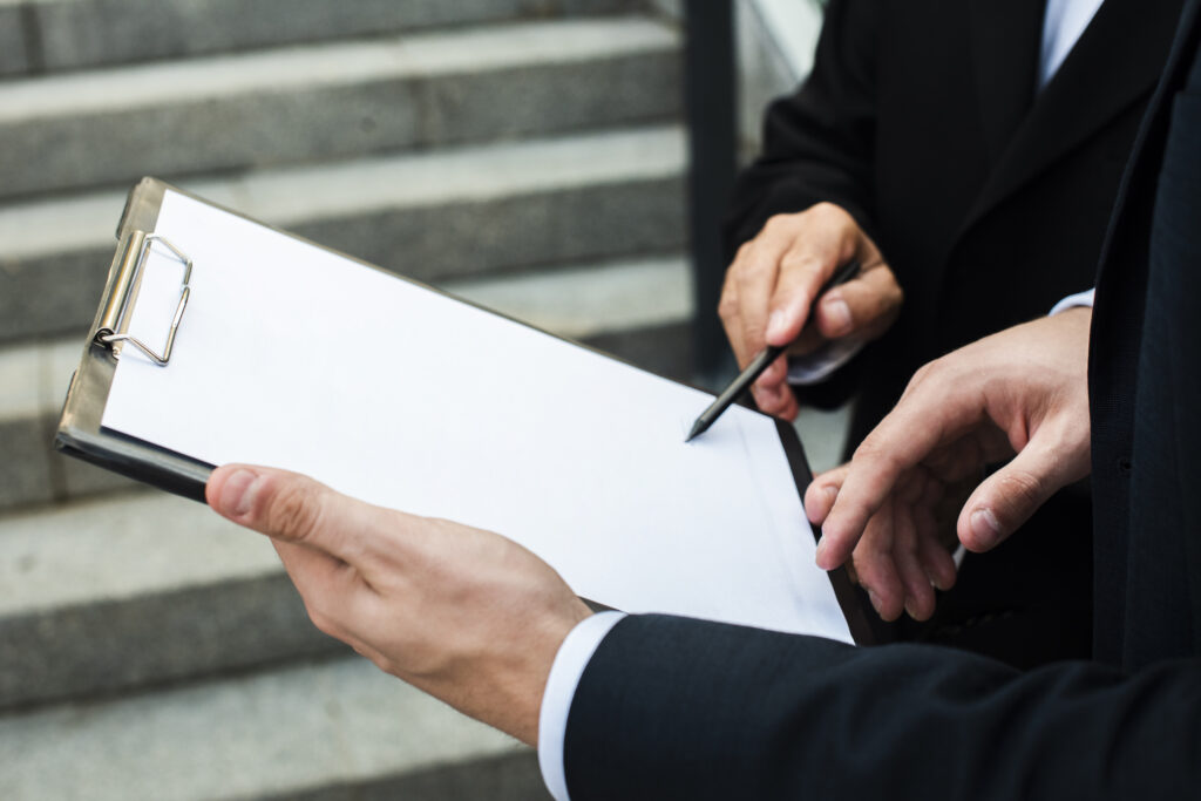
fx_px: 1668
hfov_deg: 39.6
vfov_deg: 27.0
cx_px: 600
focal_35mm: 50
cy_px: 400
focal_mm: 50
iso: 400
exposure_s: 1/160
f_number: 5
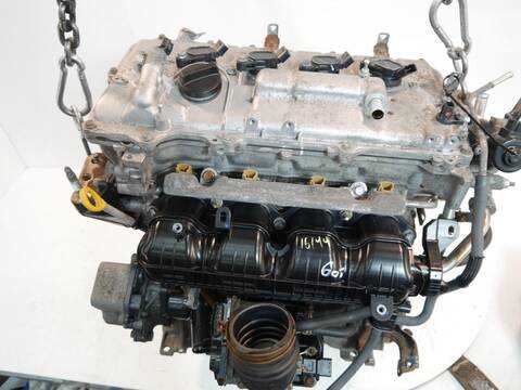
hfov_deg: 60.0
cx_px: 260
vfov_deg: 46.8
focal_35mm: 30
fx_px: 452
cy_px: 195
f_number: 3.5
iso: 1000
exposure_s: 1/125
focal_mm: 15
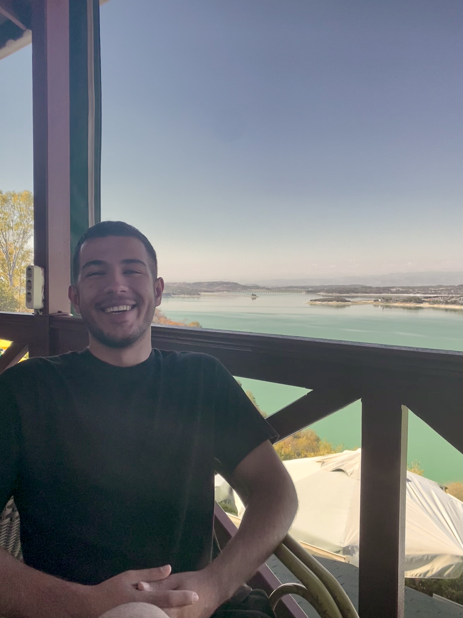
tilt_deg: -3.1
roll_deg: -0.2
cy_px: 309
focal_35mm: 26
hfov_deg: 53.1
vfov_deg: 67.3
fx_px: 464
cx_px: 232
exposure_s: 1/1429
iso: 32
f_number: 1.8
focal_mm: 4.25
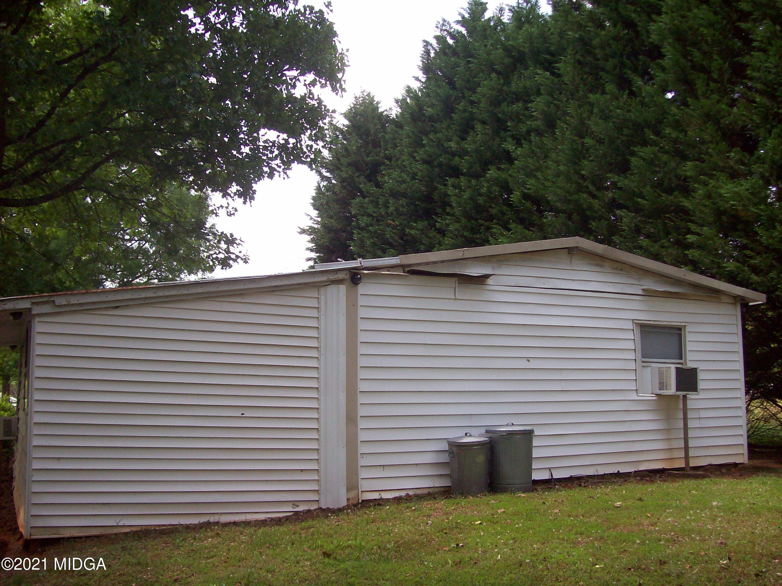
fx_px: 813
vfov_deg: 39.6
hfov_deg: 51.4
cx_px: 391
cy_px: 293
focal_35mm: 36
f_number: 2.7
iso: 80
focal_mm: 6
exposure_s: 1/543
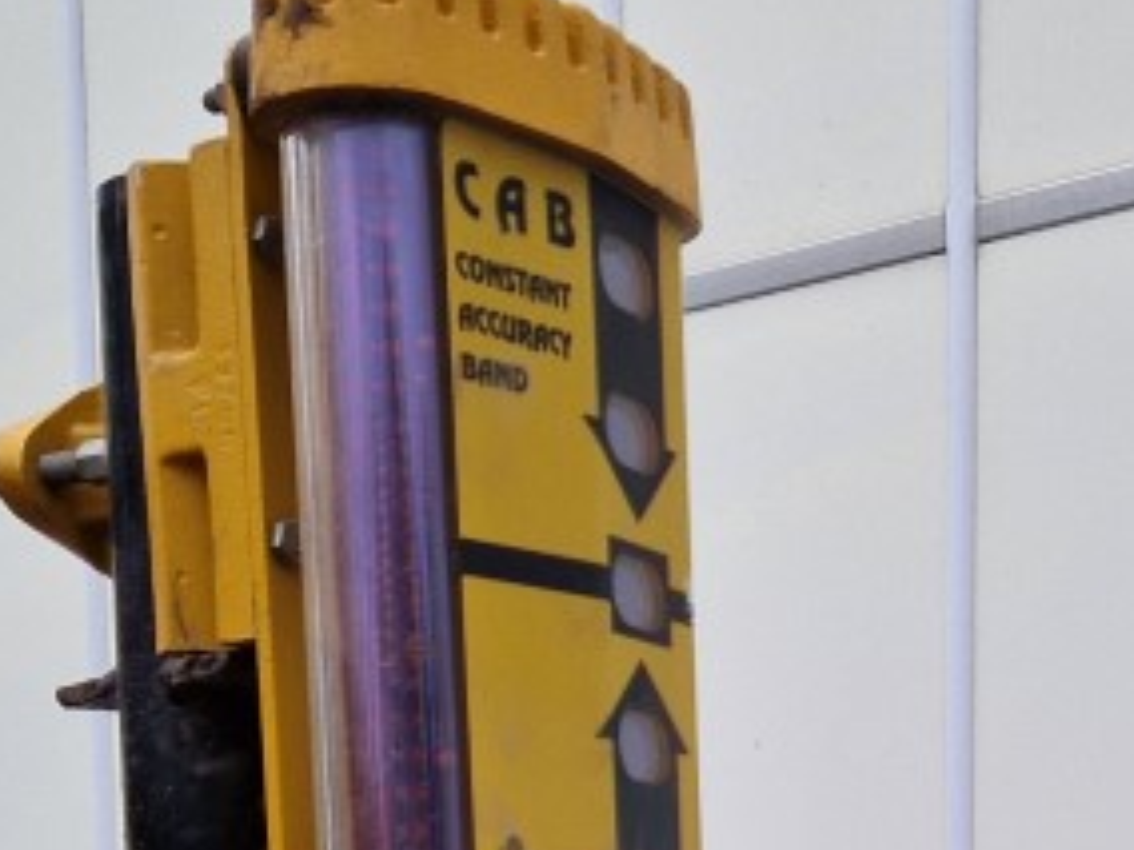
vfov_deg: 16.0
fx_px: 2719
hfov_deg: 23.4
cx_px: 787
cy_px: 1361
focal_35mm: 83
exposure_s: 1/622
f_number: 1.8
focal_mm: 5.4
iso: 50
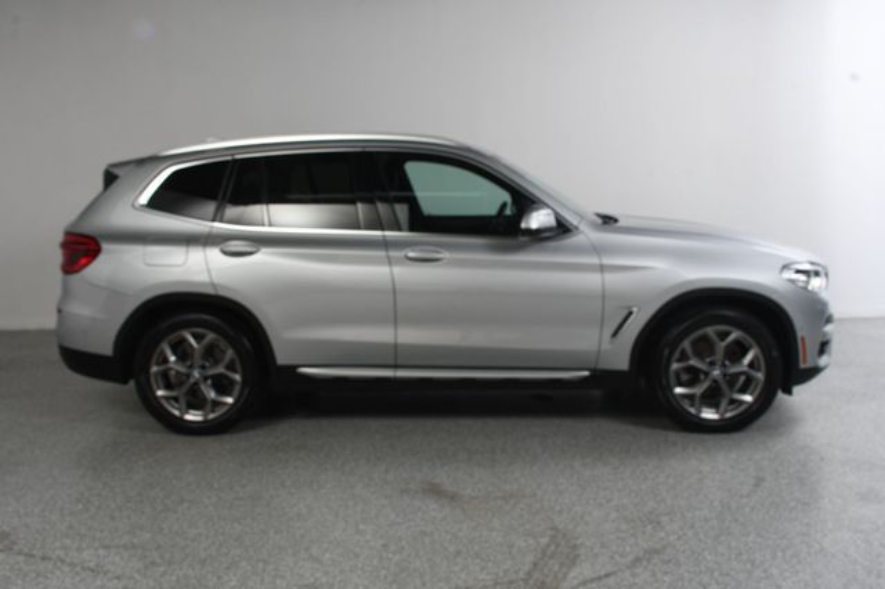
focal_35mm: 34
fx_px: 835
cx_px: 442
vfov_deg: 38.8
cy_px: 294
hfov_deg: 55.8
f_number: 11
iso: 100
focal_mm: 23
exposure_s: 1/160
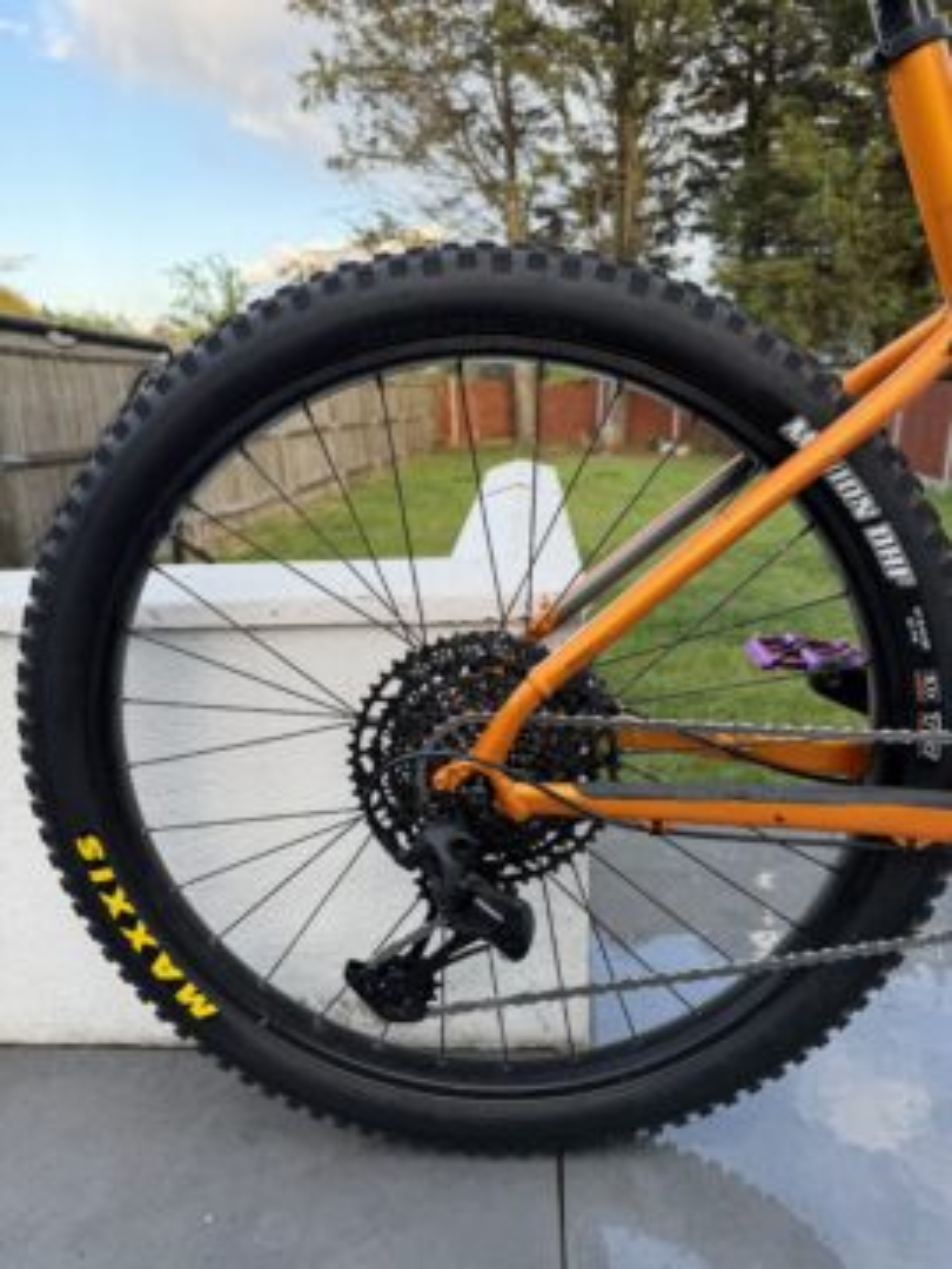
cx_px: 476
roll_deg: +2.1
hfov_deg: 56.8
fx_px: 880
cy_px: 634
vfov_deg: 71.6
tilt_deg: -16.9
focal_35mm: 24
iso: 64
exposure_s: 1/184
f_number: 1.78
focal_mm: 6.76
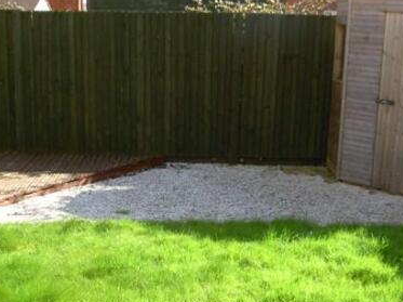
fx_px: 709
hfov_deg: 31.7
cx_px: 179
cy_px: 231
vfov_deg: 23.7
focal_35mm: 61
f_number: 4.7
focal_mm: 8
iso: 50
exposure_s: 1/100
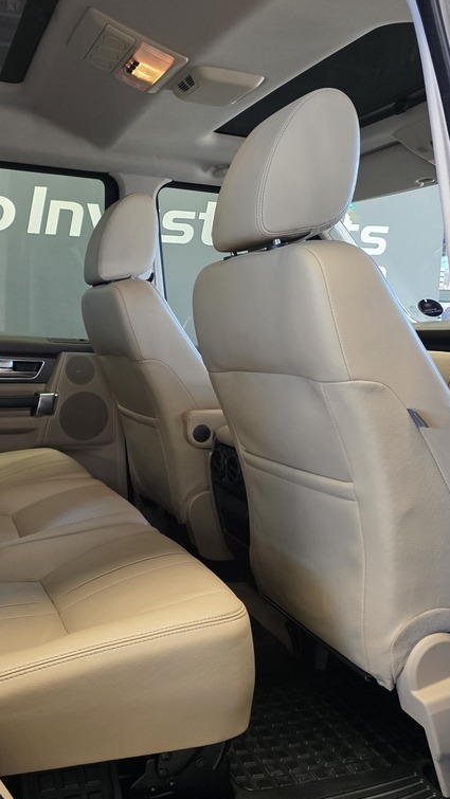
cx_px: 169
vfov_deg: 58.0
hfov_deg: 34.5
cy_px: 400
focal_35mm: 34
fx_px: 721
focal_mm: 6.25
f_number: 1.7
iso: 200
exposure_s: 1/100
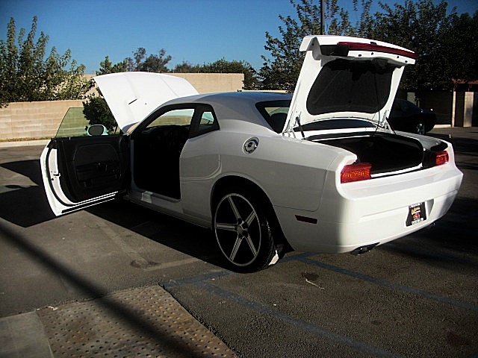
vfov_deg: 39.7
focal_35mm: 36
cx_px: 239
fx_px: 497
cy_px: 179
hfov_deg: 51.4
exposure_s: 1/200
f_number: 7.9
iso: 50
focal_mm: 6.3
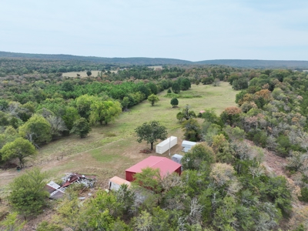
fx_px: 214
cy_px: 116
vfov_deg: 56.8
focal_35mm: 24
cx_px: 154
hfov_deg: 71.6
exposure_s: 1/2000
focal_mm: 12.29
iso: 330
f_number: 2.8
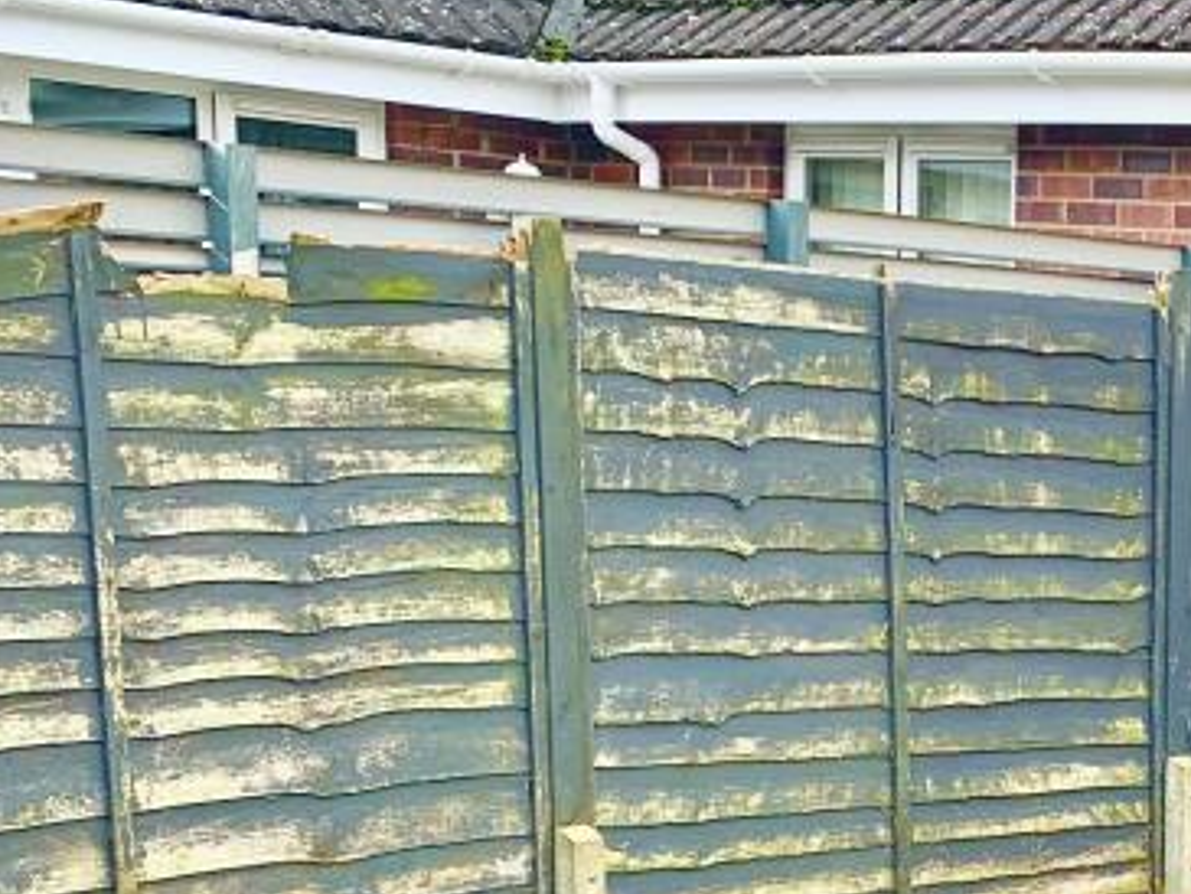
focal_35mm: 73
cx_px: 1377
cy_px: 897
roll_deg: -3.0
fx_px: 2512
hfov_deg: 24.5
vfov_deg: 19.6
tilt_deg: -10.5
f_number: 1.8
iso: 25
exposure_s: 1/304
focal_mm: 4.25
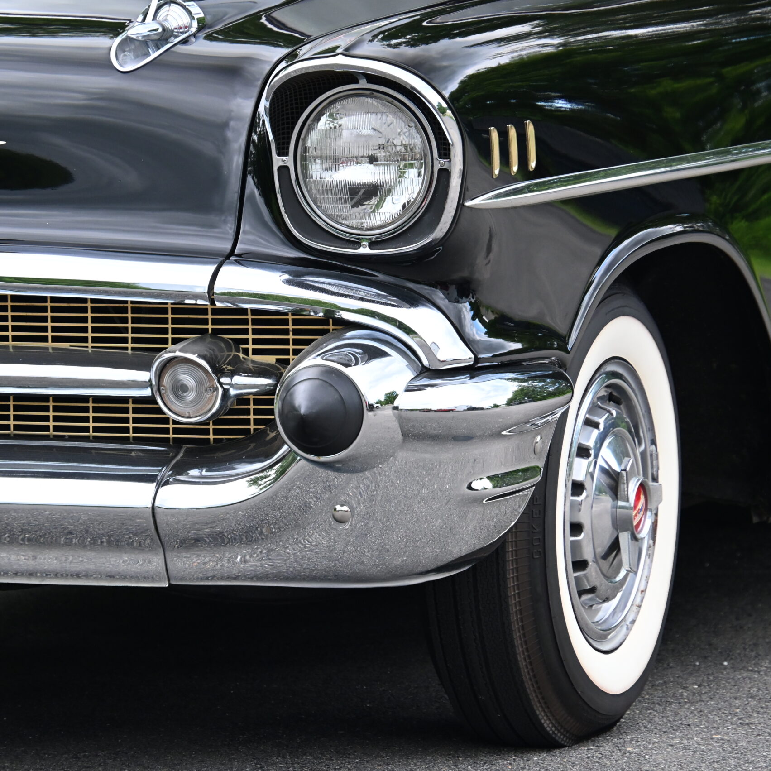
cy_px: 386
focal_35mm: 259
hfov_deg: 6.8
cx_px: 326
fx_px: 6517
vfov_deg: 6.8
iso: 1000
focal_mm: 135
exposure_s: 1/125
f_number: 5.6
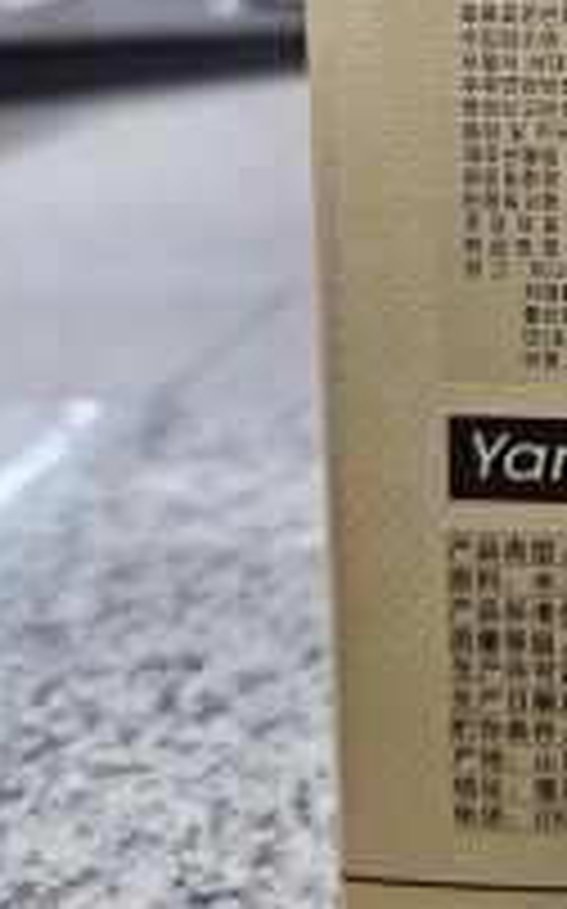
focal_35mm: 58
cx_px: 760
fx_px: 1436
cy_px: 94
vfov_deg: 33.3
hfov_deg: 20.2
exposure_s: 1/120
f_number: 1.7
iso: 250
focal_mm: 6.3
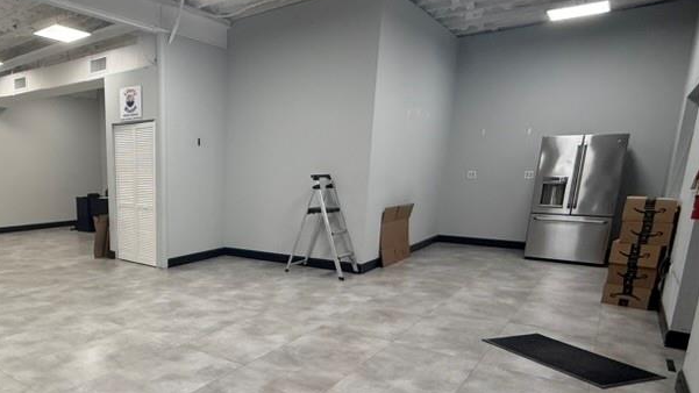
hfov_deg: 67.6
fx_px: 482
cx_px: 180
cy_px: 269
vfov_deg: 43.6
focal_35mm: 26
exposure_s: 1/120
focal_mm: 2.22
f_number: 2.2
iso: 200
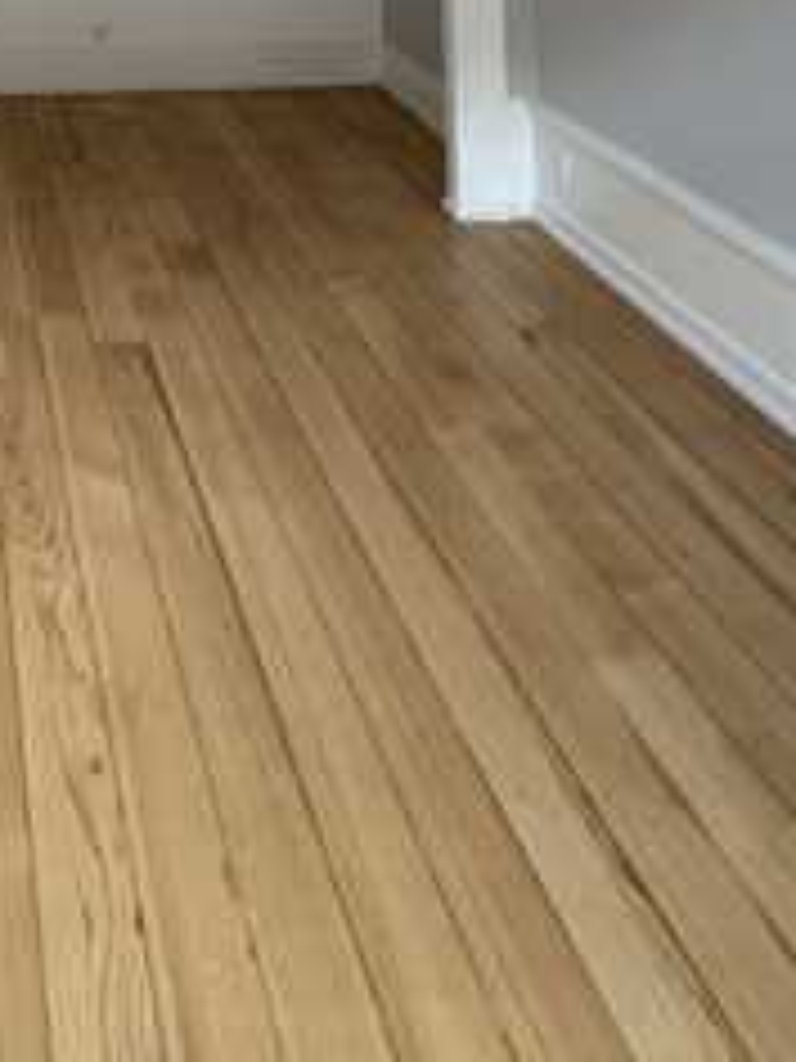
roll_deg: +0.4
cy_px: -342
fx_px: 1165
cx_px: -31
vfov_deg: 33.9
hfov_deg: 33.8
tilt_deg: +3.5
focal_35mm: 38
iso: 250
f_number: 2.2
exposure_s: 1/99
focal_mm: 2.22
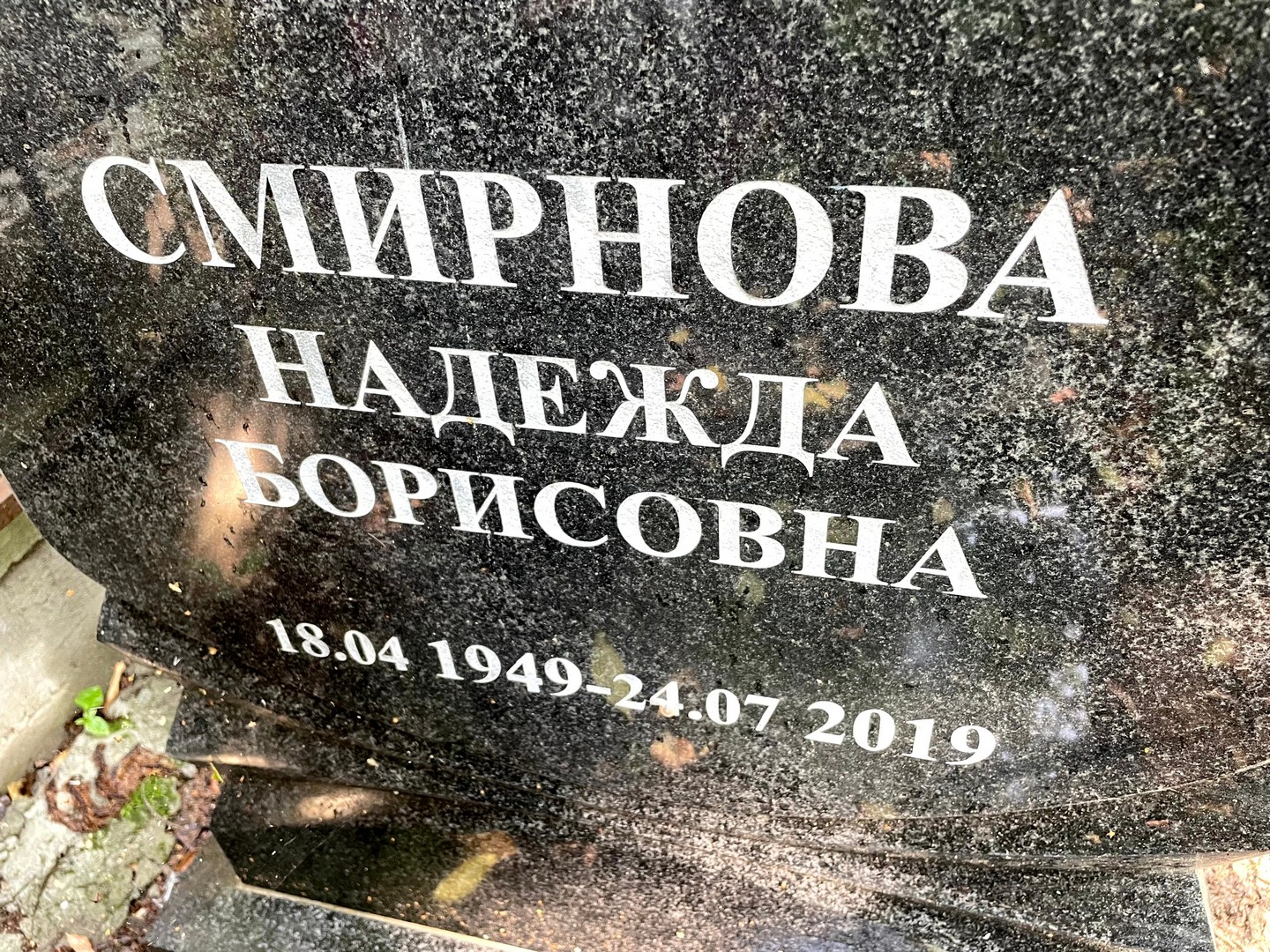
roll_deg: +1.1
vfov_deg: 53.1
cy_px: 476
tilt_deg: -40.0
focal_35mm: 26
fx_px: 954
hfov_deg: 67.3
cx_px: 635
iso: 125
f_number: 1.6
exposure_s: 1/60
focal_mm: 4.2
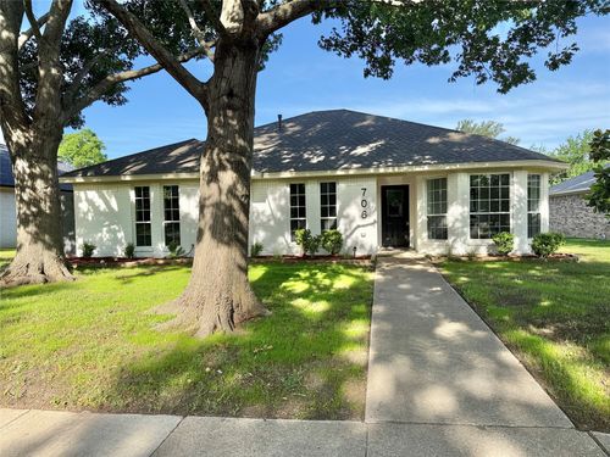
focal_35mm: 24
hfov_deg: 71.6
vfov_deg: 56.8
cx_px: 305
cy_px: 228
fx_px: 423
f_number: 1.78
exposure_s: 1/1949
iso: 80
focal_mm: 6.76
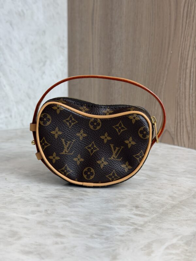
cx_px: 98
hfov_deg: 30.3
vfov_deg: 39.7
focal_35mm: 48
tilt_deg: -9.5
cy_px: 130
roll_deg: -0.3
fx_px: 362
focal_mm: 6.76
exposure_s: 1/120
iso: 80
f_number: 1.78
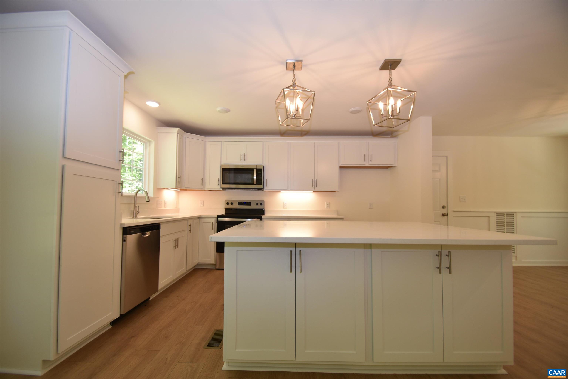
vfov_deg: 77.3
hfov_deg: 100.4
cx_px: 284
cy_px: 190
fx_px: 237
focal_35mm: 15
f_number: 4
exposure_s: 1/60
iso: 200
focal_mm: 10
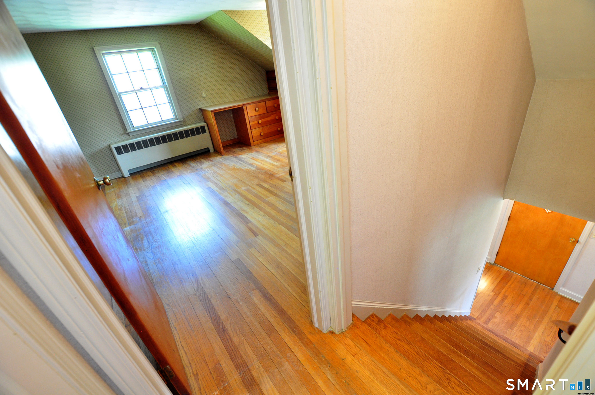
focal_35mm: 15
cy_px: 198
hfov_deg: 100.5
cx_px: 298
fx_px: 248
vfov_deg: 77.2
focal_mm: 10
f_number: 4.5
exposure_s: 1/15
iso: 800
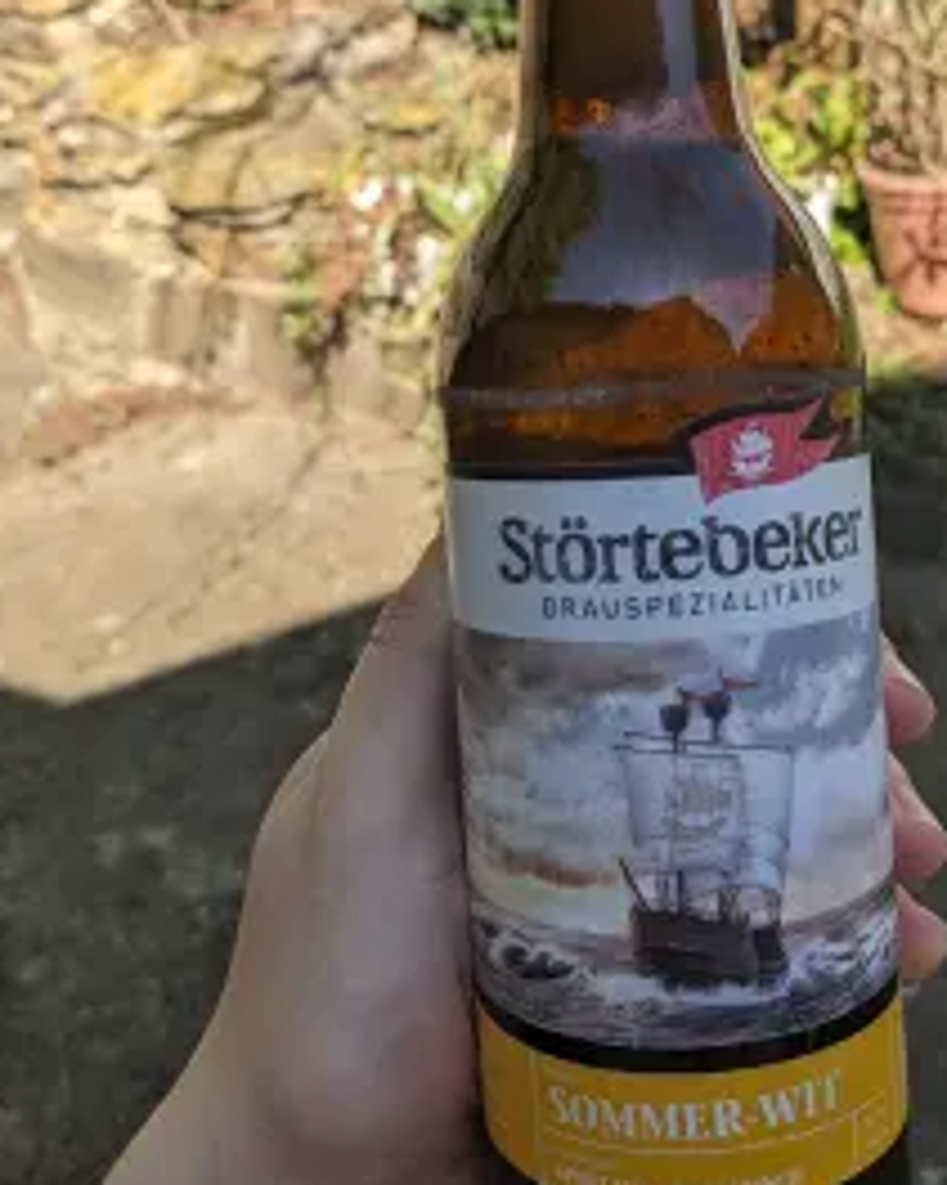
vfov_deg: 45.1
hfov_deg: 37.3
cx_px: 534
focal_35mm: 40
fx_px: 1402
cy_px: 386
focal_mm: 4.38
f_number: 1.73
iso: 49
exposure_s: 1/1376
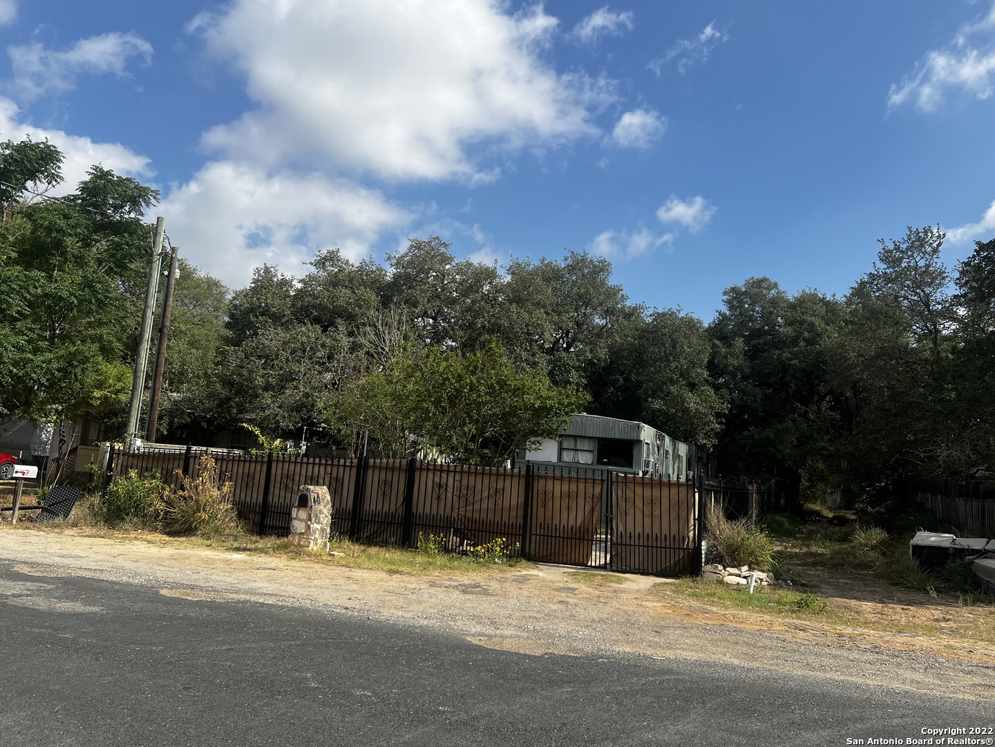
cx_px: 498
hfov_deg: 67.3
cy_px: 374
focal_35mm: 26
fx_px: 747
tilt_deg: +7.1
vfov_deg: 53.1
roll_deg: -4.2
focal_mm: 5.7
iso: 50
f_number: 1.5
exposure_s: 1/3704
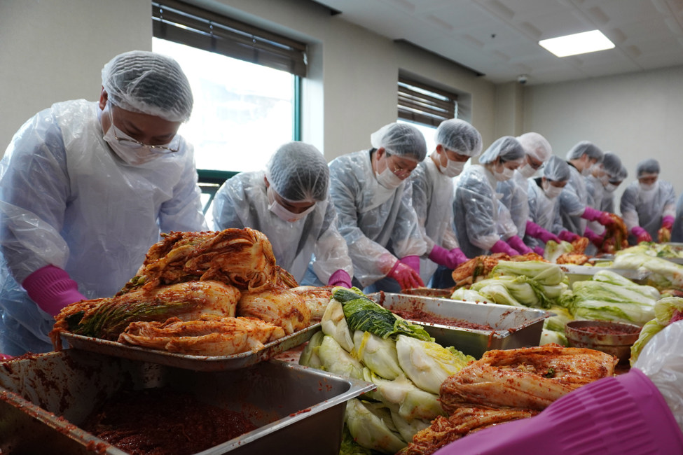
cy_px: 228
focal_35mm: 24
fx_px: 455
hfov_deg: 73.7
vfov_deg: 53.1
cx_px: 342
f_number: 4
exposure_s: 1/160
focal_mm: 16
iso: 800
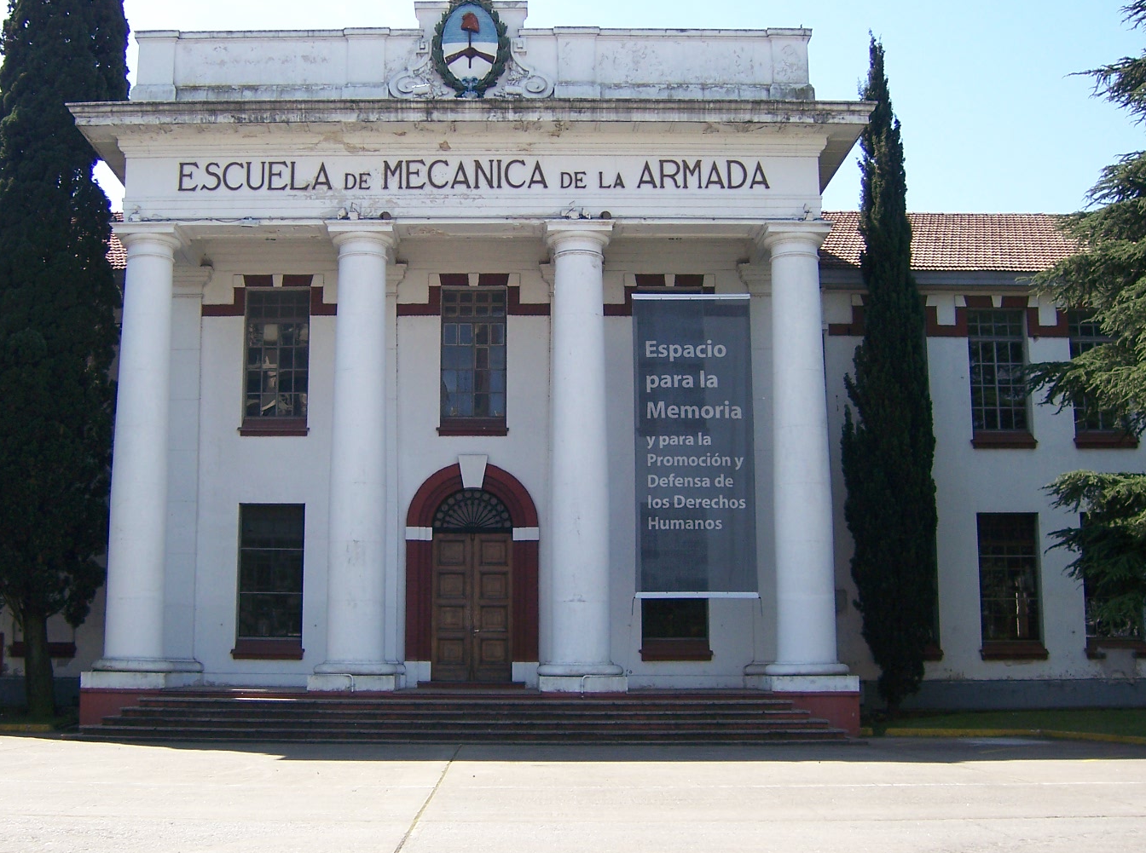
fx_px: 1387
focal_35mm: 42
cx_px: 495
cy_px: 421
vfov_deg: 34.2
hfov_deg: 44.8
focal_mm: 6
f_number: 2.8
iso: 80
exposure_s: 1/640
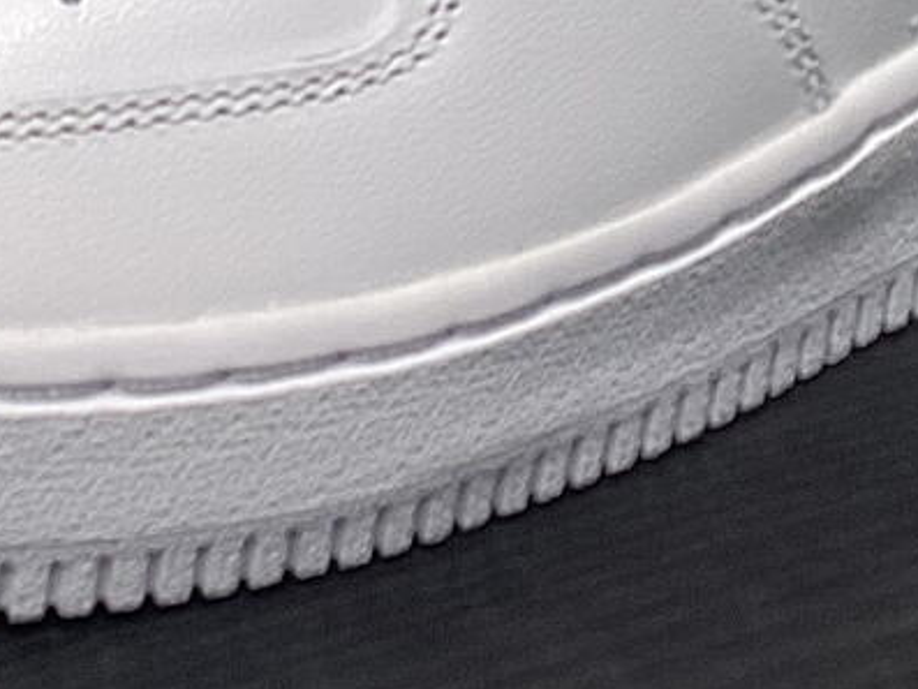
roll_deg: -3.5
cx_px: 227
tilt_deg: -21.6
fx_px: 3979
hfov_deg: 13.1
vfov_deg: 9.4
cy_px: -578
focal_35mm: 150
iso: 64
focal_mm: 3.3
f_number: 2.4
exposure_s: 1/60
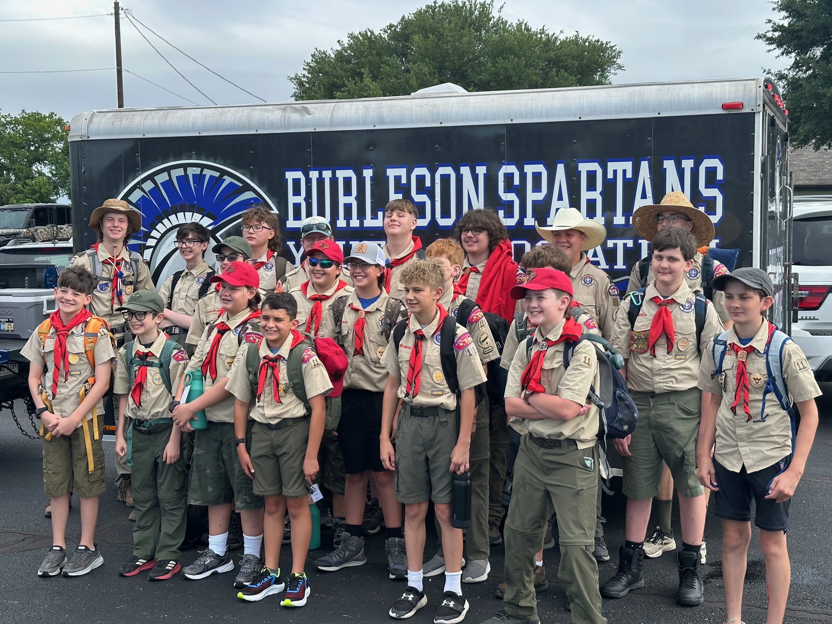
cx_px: 416
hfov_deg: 39.7
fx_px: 1154
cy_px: 312
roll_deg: -1.1
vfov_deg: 30.3
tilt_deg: -4.4
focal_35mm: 48
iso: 64
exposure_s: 1/1062
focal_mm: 6.86
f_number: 1.78
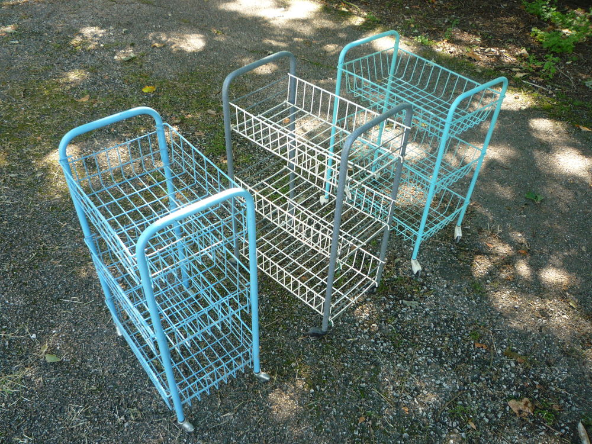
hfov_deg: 60.0
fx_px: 513
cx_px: 296
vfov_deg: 46.8
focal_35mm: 30
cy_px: 222
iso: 100
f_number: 3.3
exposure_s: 1/30
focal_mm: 5.2
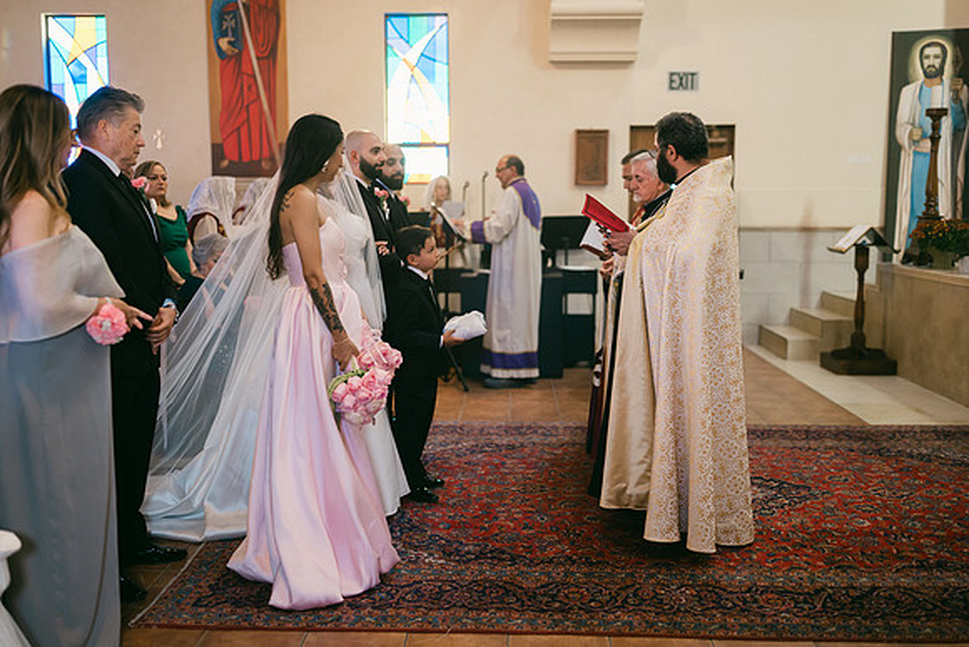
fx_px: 976
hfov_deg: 52.8
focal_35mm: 36
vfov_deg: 36.7
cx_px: 484
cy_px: 324
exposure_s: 1/320
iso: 800
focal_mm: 35
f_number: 1.2
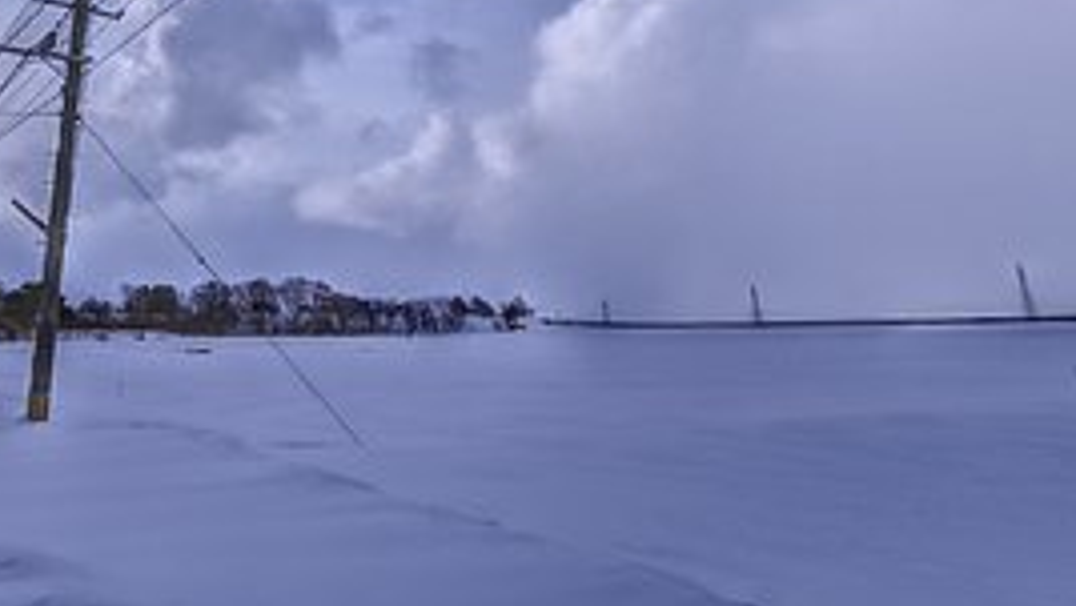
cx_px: 257
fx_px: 856
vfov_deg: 36.5
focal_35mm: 30
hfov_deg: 60.4
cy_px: 56
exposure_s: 1/4000
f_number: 5
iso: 320
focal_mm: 15
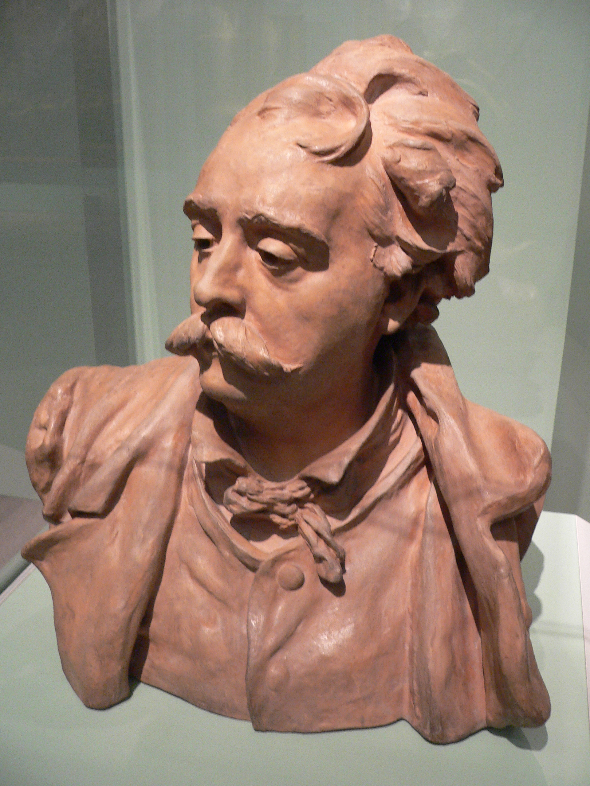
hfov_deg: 39.7
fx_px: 818
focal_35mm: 36
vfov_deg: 51.4
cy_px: 393
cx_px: 295
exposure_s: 1/13
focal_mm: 6
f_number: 2.8
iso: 200
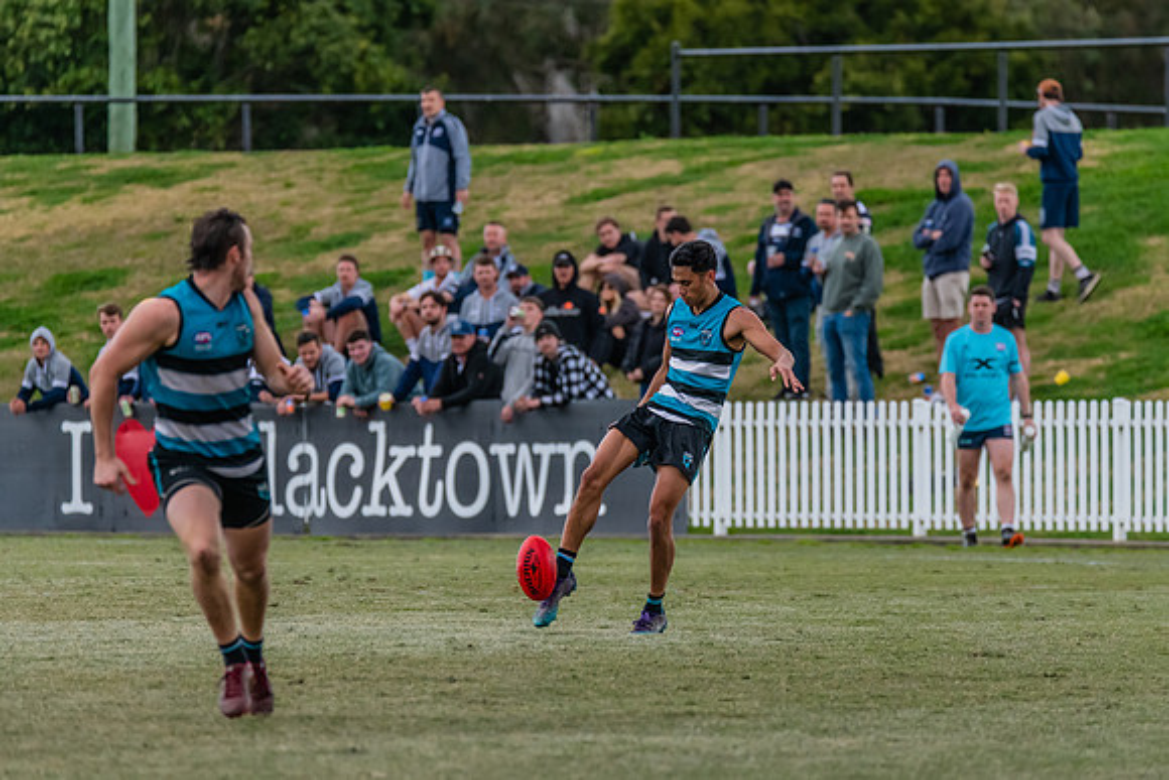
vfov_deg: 3.6
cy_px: 390
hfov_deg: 5.3
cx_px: 614
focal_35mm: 387
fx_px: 12553
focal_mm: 360
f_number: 6
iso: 2500
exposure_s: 1/1600
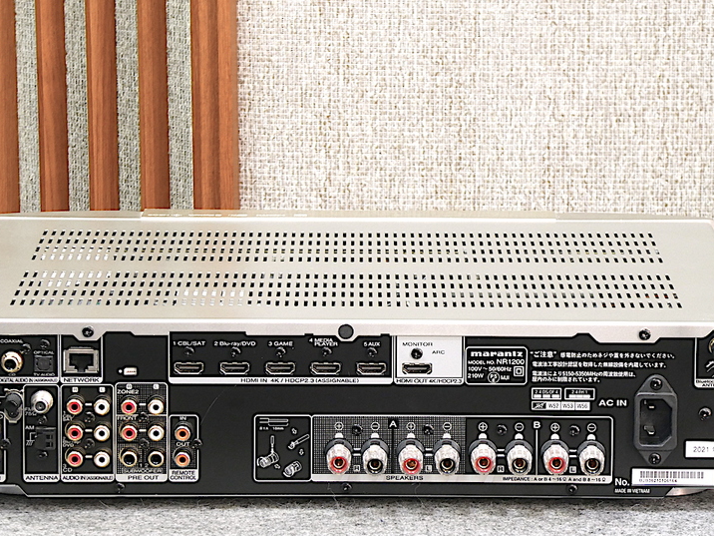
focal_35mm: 181
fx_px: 3733
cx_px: 352
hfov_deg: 10.9
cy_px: 326
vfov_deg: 8.2
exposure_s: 1/3.2
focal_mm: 24.2
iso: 200
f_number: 5.3
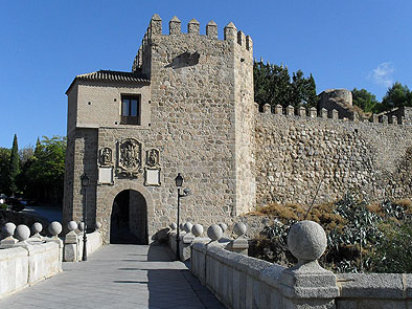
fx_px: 476
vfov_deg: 35.9
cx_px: 211
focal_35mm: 40
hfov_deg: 46.8
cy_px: 153
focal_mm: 6.3
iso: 100
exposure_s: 1/250
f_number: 8.4
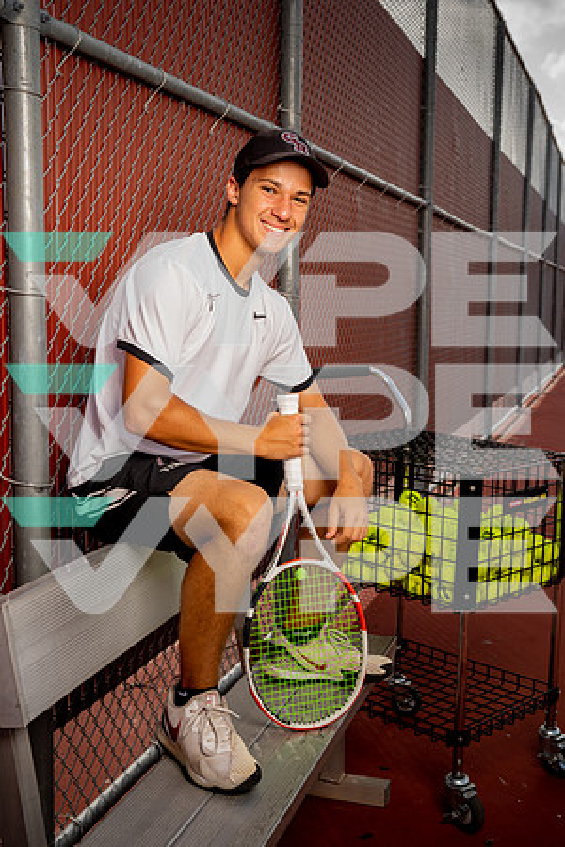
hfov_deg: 29.2
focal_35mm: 46
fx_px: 1083
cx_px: 282
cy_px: 424
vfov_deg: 42.7
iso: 50
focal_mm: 46
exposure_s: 1/160
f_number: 7.1
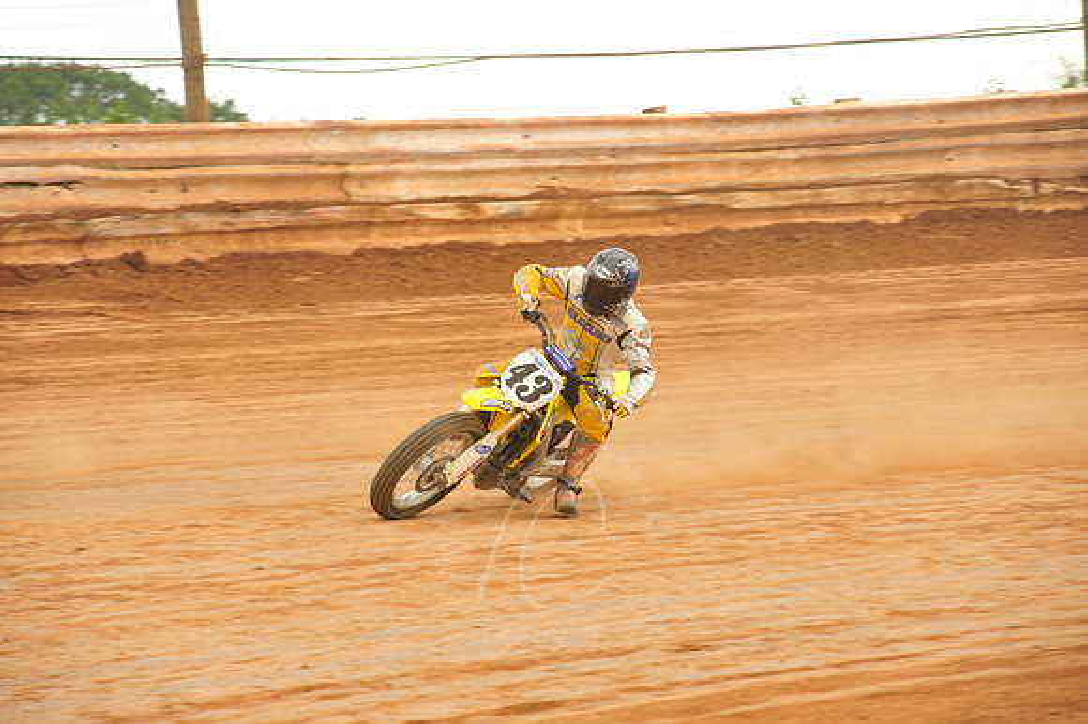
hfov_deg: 10.3
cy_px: 362
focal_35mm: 200
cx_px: 544
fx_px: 6041
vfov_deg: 6.9
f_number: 8
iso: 800
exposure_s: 1/400
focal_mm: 200
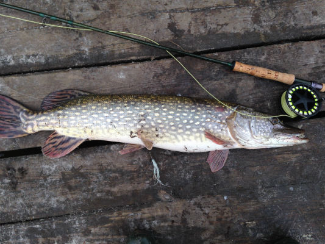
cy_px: 122
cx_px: 162
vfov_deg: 43.0
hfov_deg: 55.3
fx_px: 310
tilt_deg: -88.6
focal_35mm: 33
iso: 50
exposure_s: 1/183
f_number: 2.4
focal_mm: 4.12
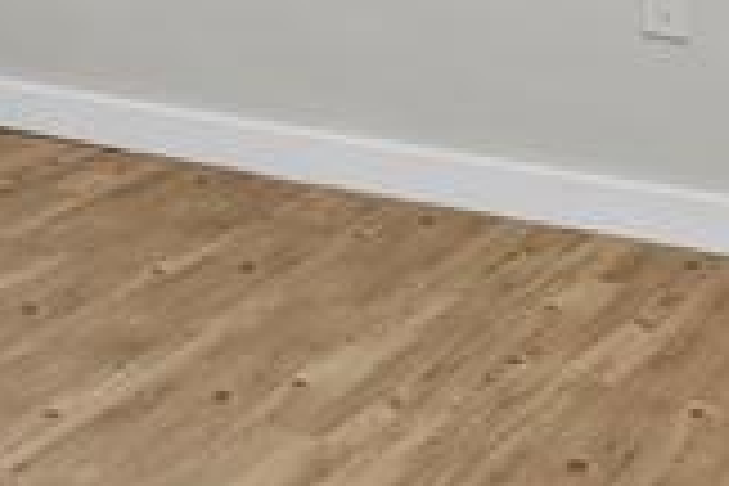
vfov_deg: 12.6
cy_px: -340
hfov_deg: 19.7
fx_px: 2045
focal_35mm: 101
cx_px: 22
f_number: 9
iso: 250
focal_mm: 16
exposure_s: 1/3
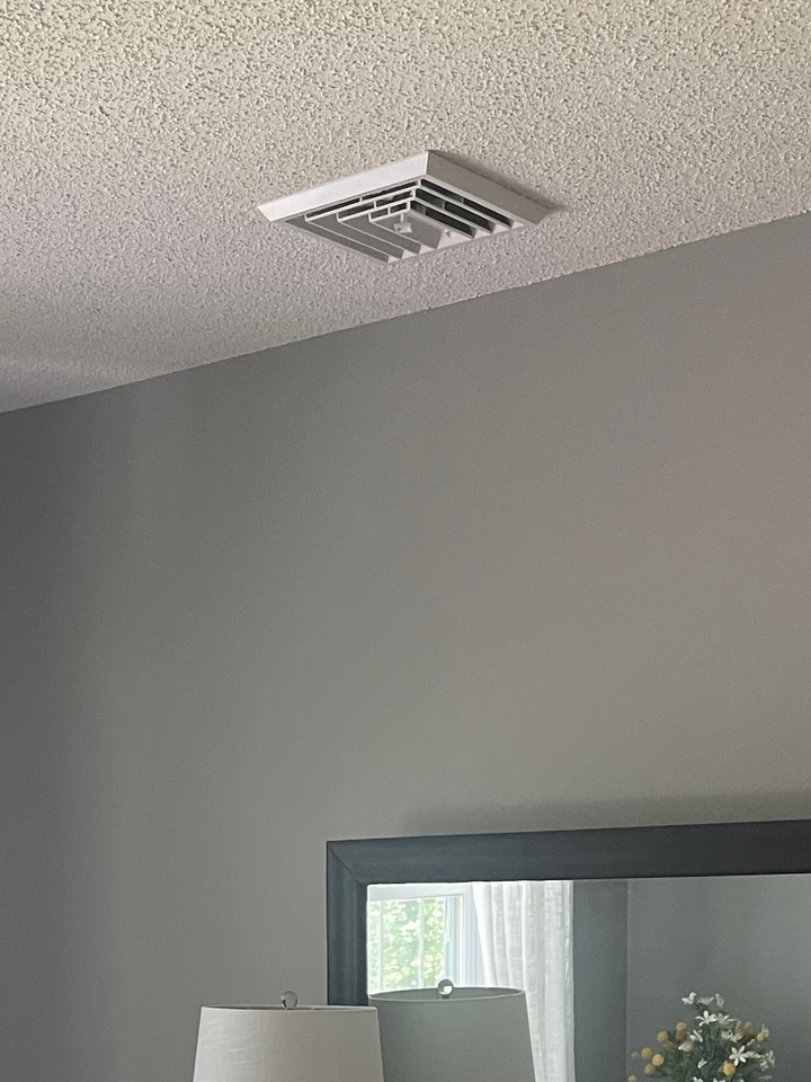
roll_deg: +1.2
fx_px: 1874
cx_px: 270
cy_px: 1164
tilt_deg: -8.6
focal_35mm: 60
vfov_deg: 29.3
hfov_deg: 24.3
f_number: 1.6
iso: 320
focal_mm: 5.1
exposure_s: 1/60
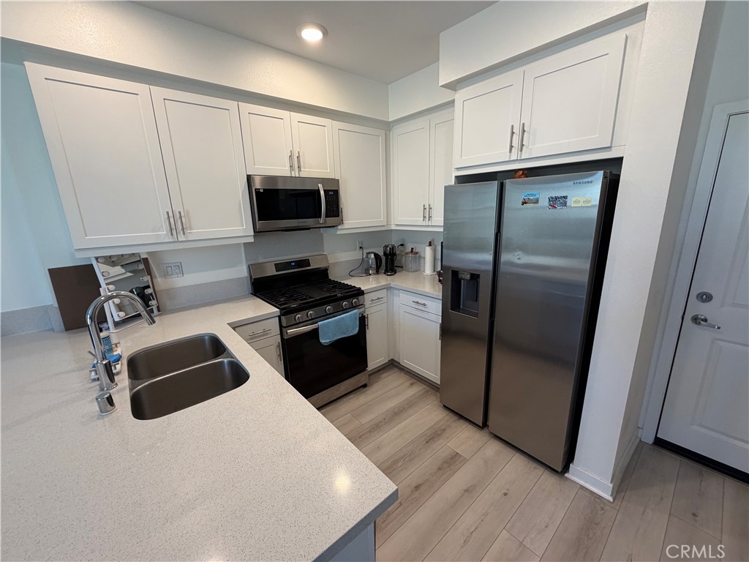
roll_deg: +2.0
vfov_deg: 85.7
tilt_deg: -14.8
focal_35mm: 14
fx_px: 303
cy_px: 281
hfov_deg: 102.1
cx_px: 374
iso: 200
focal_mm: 2.22
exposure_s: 1/120
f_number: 2.2
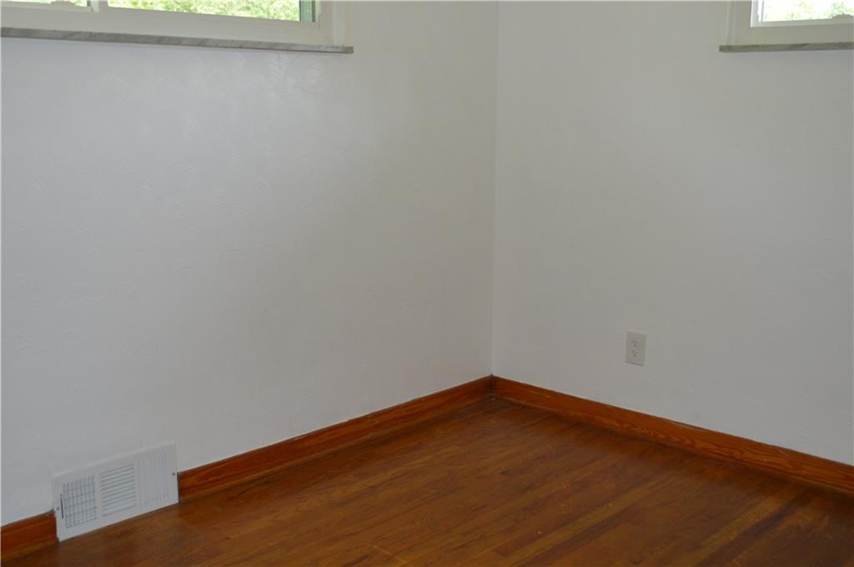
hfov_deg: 49.6
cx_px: 427
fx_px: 924
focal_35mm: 39
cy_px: 284
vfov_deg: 34.1
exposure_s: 1/60
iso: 560
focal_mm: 26
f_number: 4.2
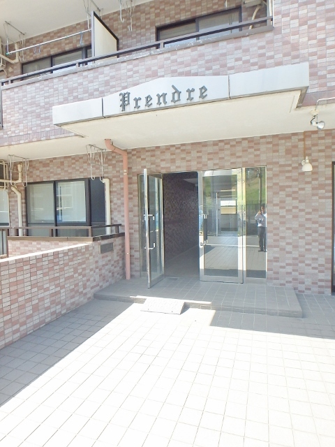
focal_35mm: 21
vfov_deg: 79.0
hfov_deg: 63.4
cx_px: 168
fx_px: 271
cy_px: 224
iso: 125
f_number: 3.5
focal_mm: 3.7
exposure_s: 1/200
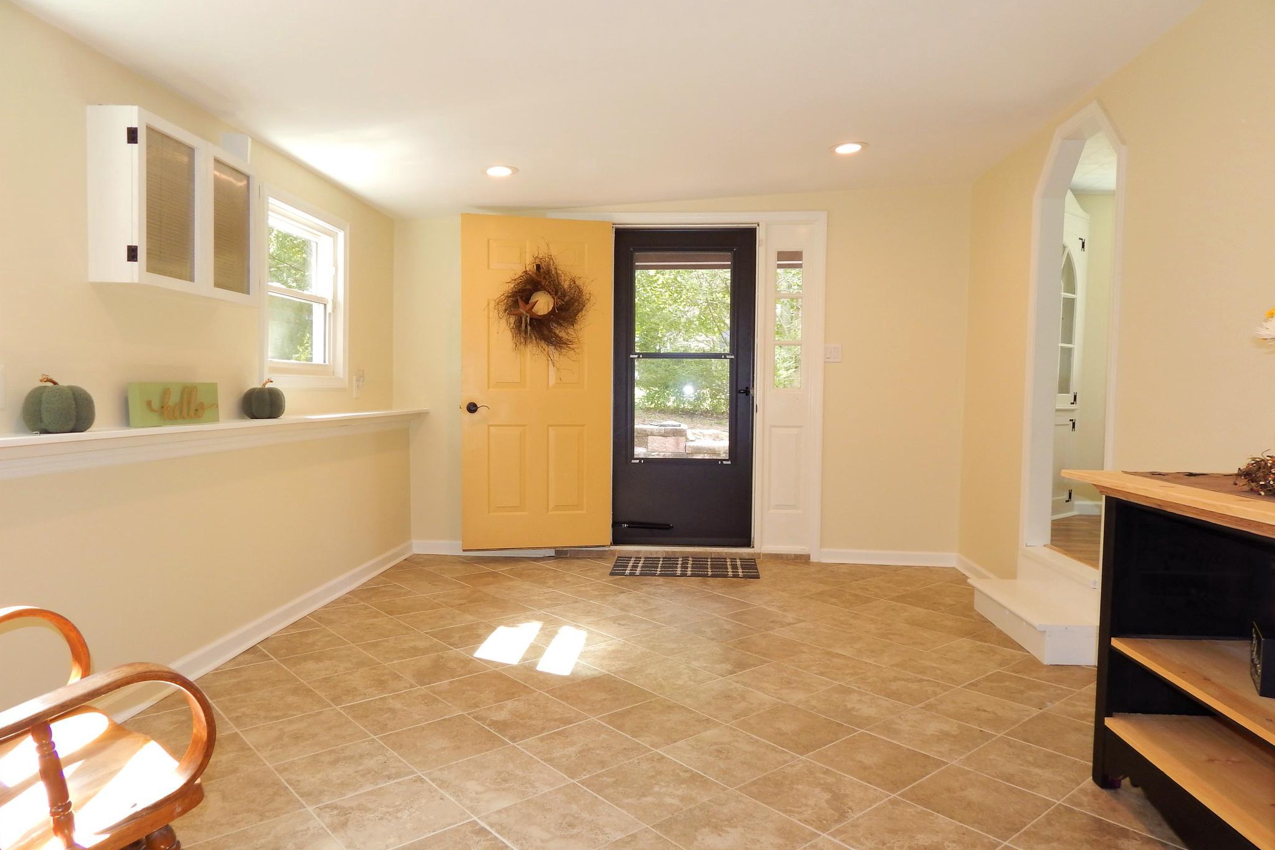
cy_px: 448
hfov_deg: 73.7
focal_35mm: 24
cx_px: 638
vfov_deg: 53.1
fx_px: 850
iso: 125
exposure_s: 1/40
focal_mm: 4
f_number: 3
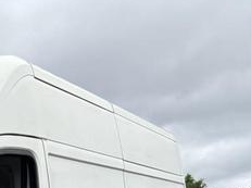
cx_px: -191
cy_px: 360
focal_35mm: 101
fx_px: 732
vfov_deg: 13.0
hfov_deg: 16.5
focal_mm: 5.96
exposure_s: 1/2364
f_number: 1.6
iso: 50
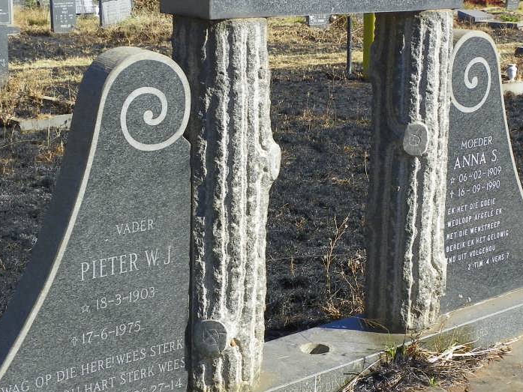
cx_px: 314
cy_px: 193
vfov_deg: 19.9
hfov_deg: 26.3
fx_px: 1118
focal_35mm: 74
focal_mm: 7.6
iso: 64
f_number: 4.5
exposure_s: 1/160
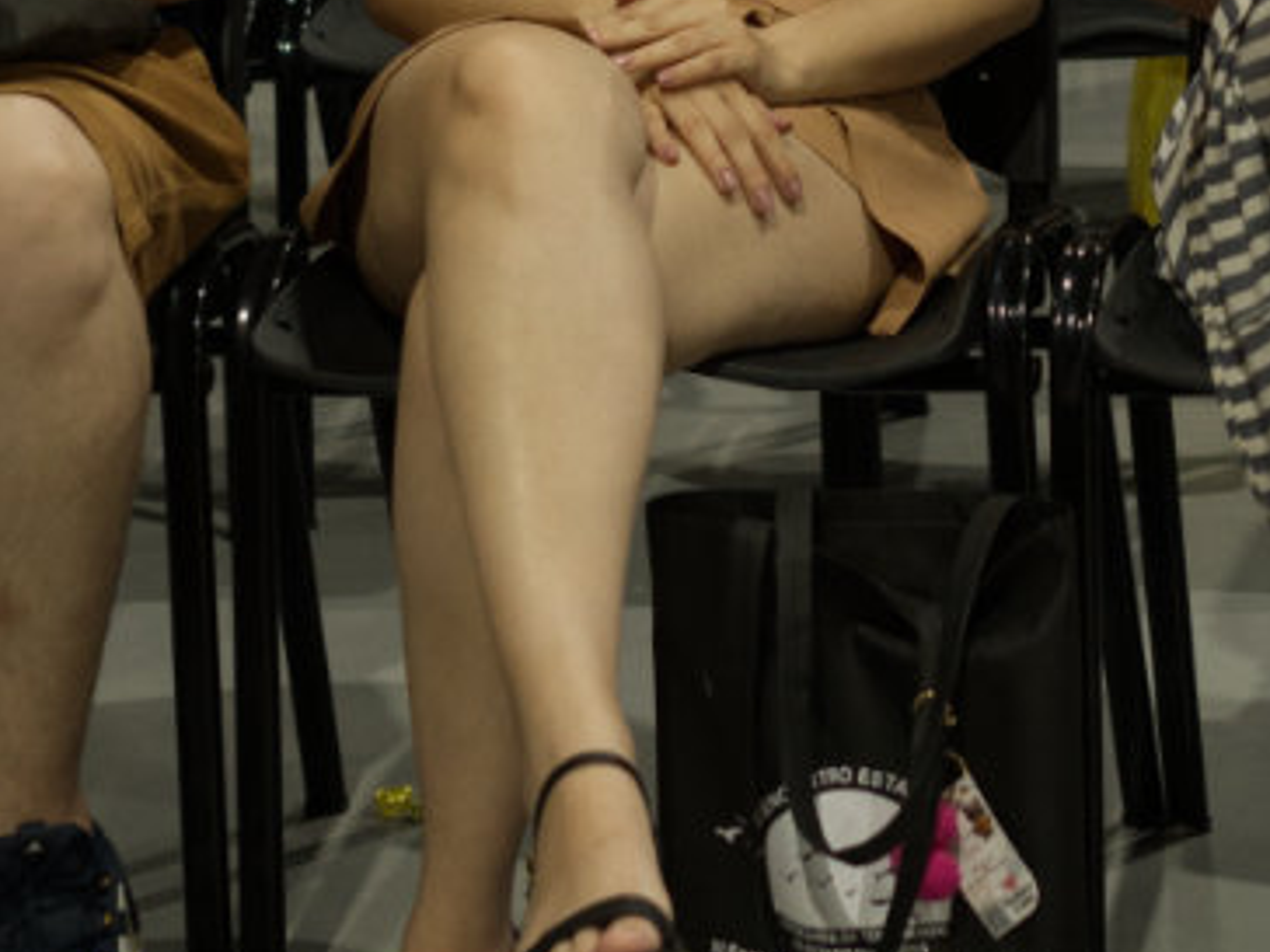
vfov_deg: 13.1
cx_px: 914
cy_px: -82
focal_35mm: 111
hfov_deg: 17.6
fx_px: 4072
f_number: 2.8
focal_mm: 35
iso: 2000
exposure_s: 1/100
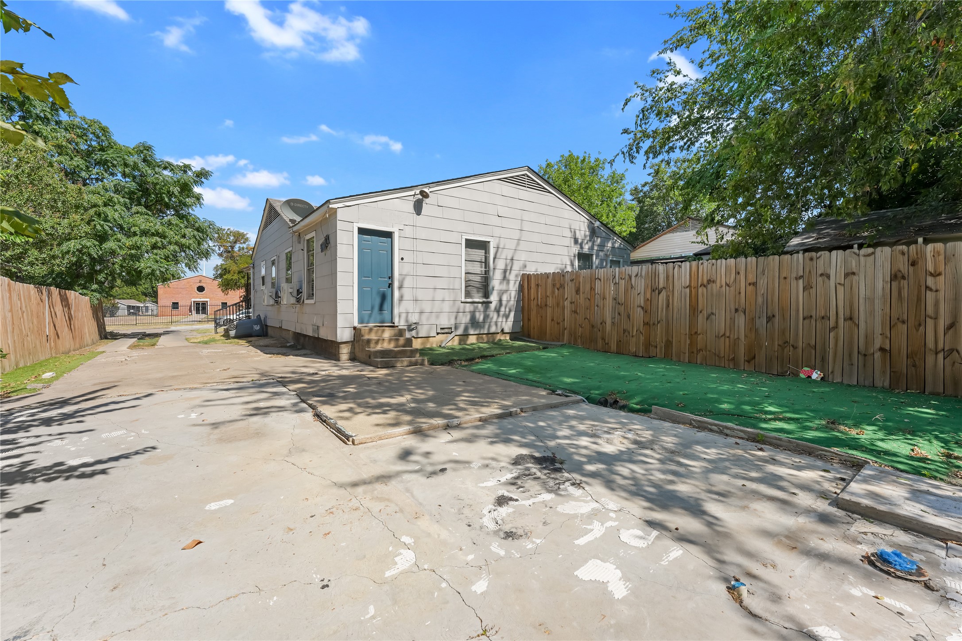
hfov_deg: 104.3
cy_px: 320
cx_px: 481
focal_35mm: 14
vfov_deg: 81.2
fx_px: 374
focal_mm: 14
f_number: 9
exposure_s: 1/100
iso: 100
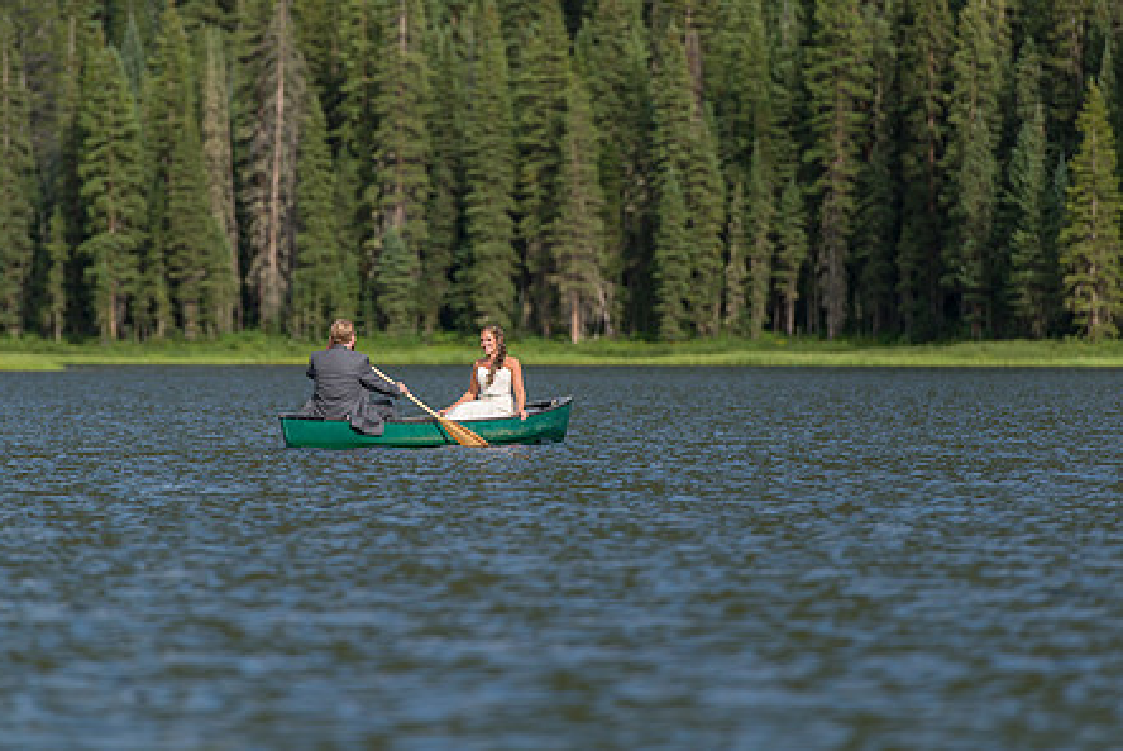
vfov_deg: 5.3
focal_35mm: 261
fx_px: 8150
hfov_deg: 7.9
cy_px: 307
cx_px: 493
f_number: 4
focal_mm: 200
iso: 200
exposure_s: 1/1250
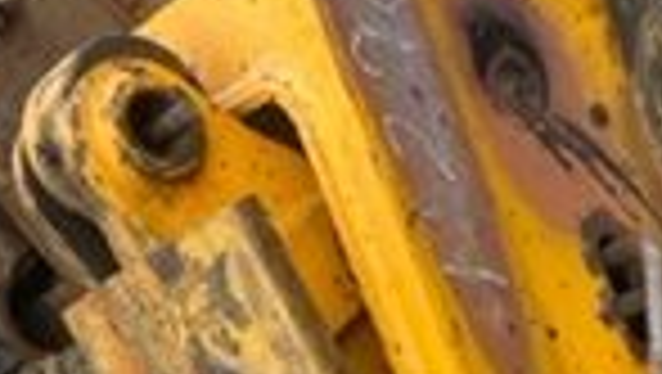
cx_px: 581
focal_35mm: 123
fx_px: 2161
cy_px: 793
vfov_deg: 9.2
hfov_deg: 17.2
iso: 32
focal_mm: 4.2
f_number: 1.6
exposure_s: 1/1531
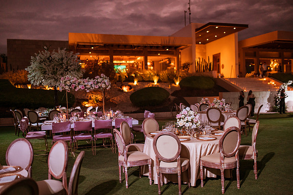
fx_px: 285
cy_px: 98
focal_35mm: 35
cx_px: 146
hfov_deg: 54.5
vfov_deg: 37.8
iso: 2000
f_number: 1.8
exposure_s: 1/200
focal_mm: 35
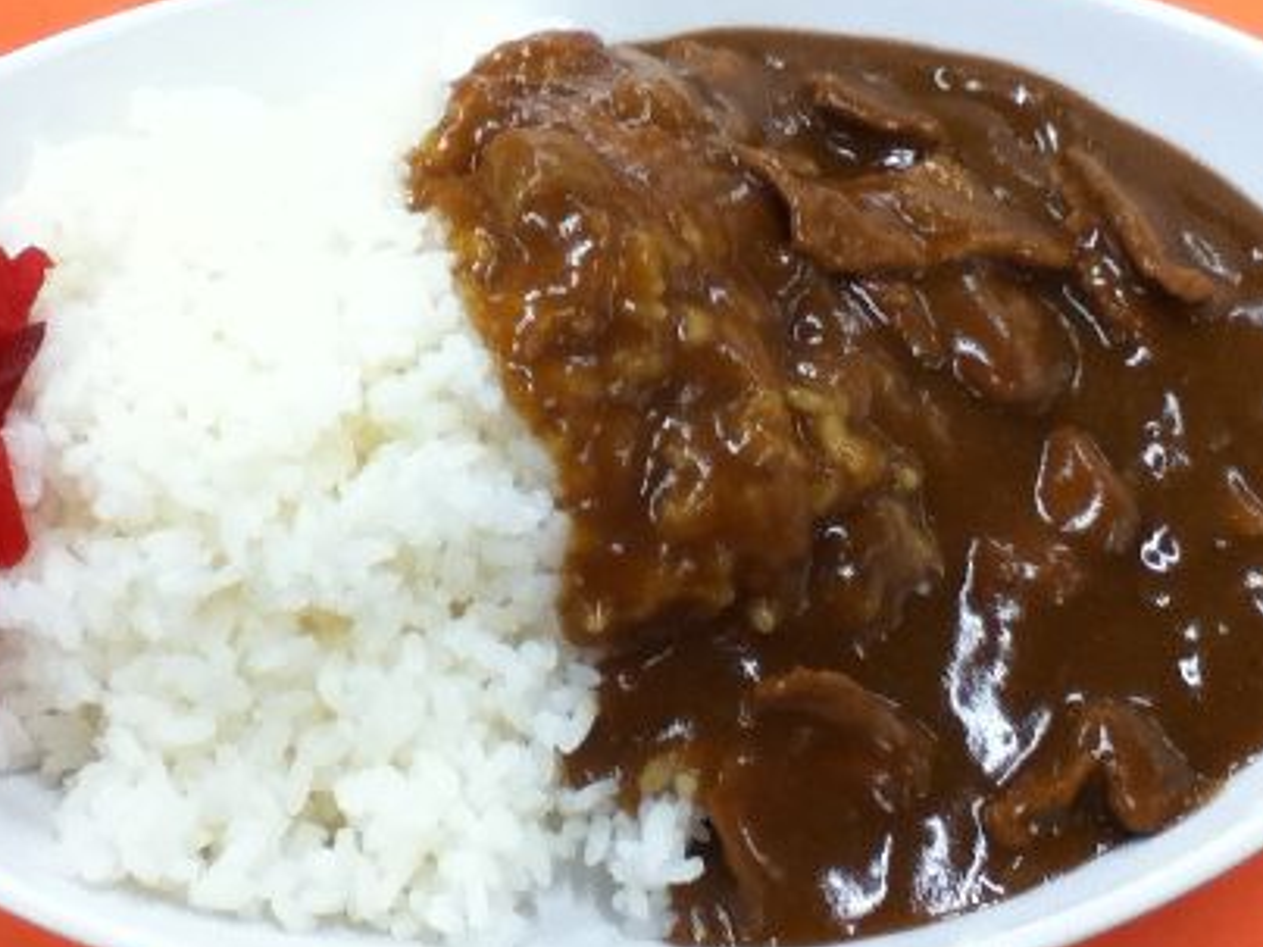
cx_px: 563
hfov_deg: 48.9
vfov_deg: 37.7
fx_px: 1386
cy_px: 428
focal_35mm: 38
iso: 125
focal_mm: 3.85
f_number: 2.4
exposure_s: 1/30
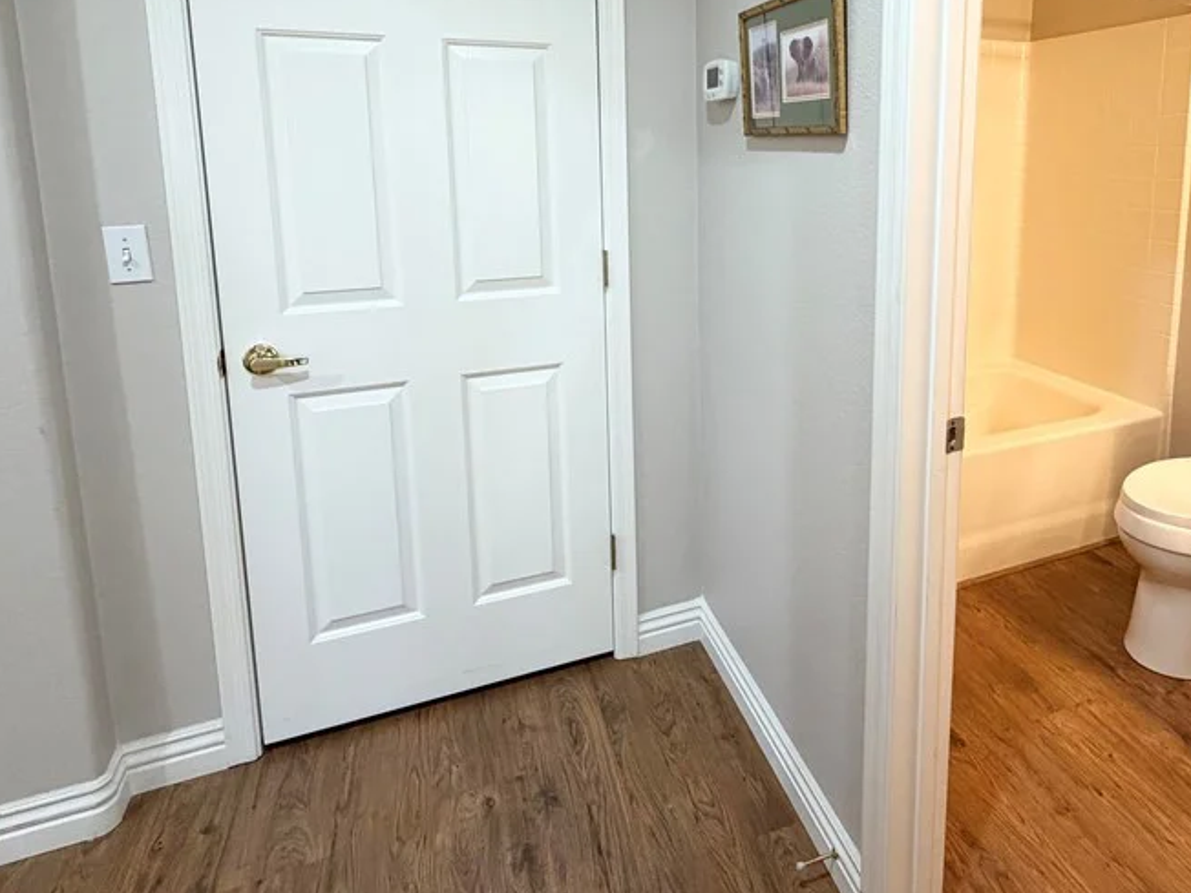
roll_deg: +0.1
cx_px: 751
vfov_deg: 58.6
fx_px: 757
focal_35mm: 22
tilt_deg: -8.3
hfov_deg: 74.9
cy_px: 250
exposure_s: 1/60
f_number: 2.2
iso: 250
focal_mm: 2.22
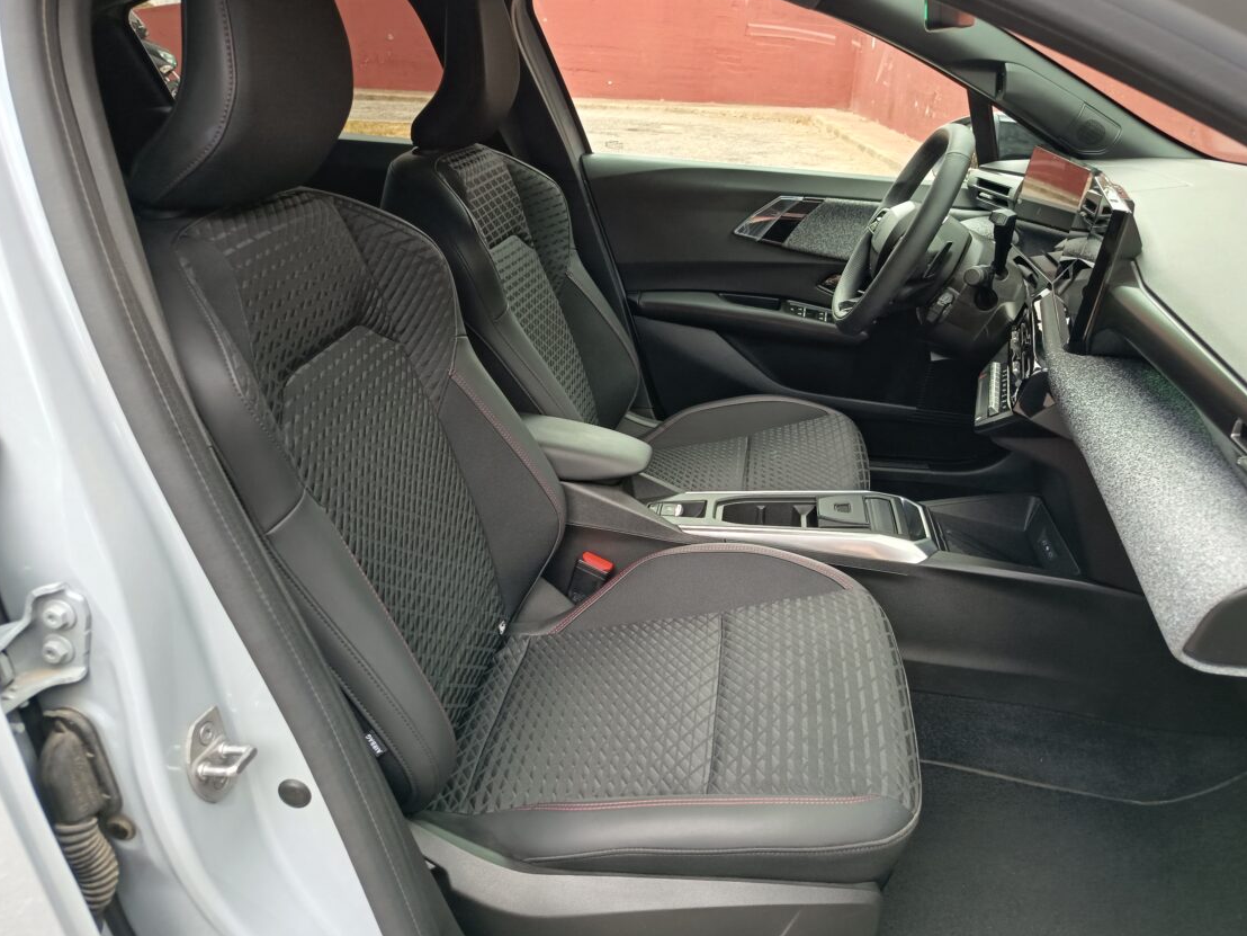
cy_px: 453
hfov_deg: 67.3
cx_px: 646
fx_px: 937
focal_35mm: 26
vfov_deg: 53.1
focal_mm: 5.24
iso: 237
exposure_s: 1/100
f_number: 1.7
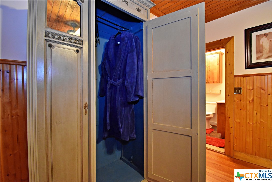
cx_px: 136
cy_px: 91
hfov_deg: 100.4
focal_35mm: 15
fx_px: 113
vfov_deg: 77.3
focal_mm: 10
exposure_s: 1/30
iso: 3200
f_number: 4.5
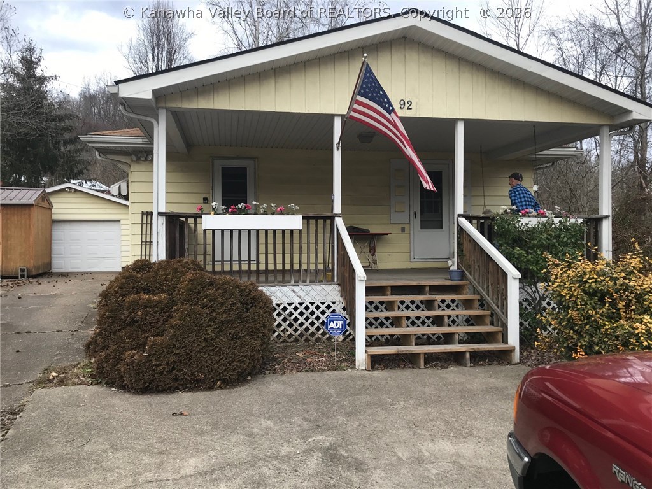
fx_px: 527
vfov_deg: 49.7
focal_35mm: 28
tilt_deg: +1.8
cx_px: 326
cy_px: 244
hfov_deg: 63.4
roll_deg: +0.7
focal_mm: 3.99
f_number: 1.8
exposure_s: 1/240
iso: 20
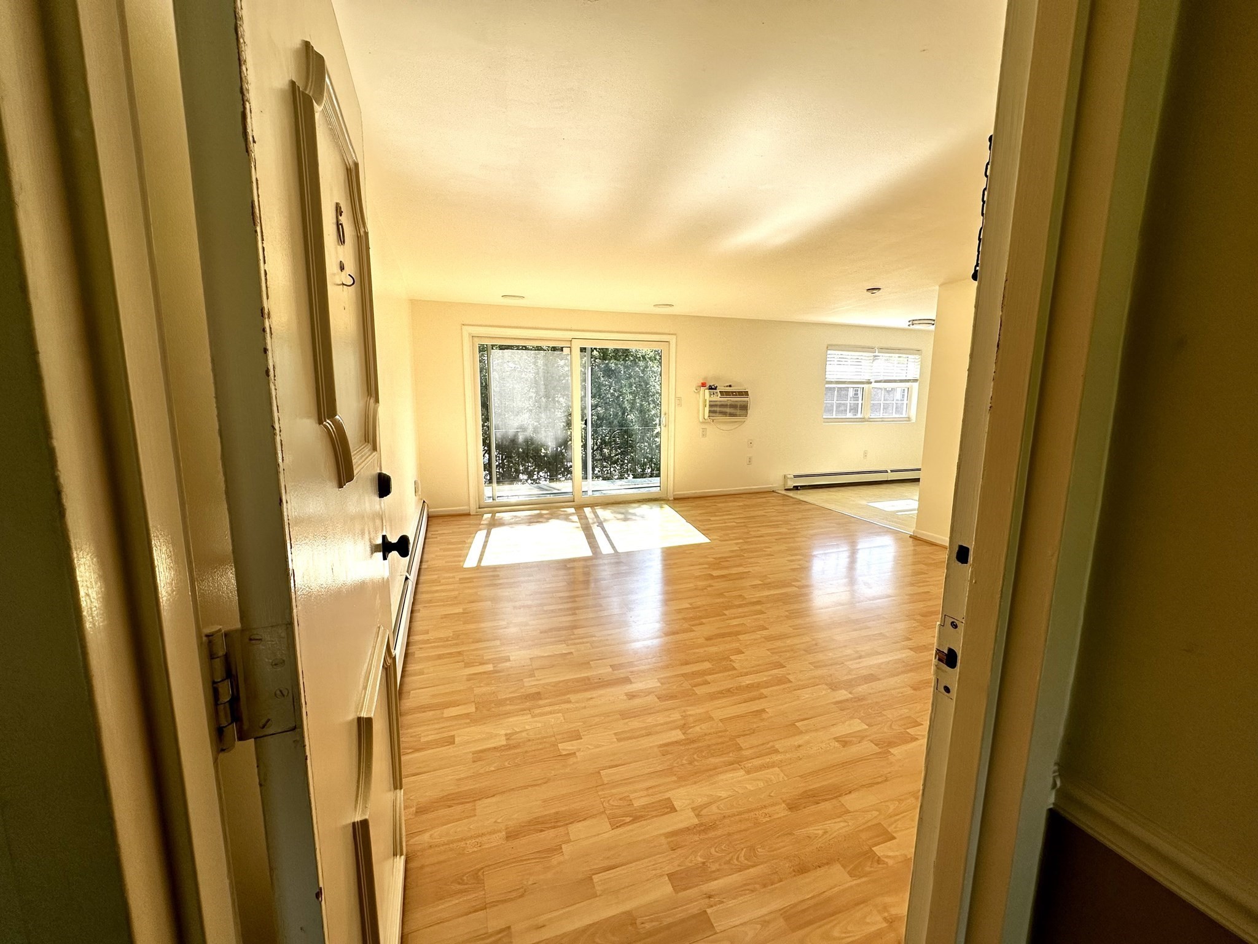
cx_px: 629
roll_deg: -0.5
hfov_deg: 102.1
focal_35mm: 14
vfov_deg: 85.7
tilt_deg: -8.7
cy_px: 472
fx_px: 509
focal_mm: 2.22
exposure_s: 1/254
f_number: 2.2
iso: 40
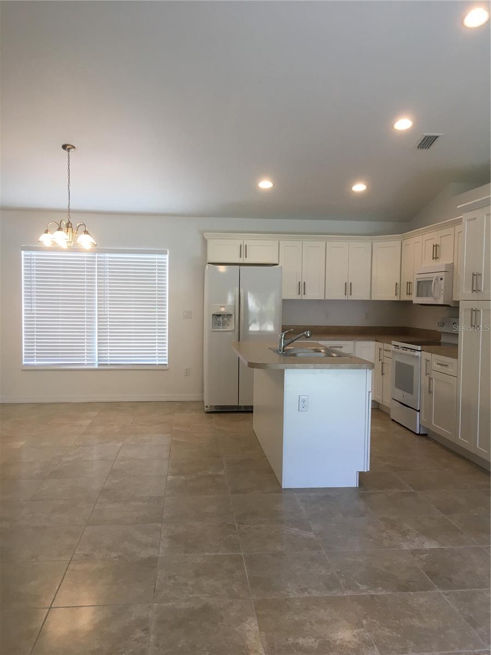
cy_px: 328
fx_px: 548
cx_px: 246
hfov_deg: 48.2
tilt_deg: -3.6
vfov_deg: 61.7
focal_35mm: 29
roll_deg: -0.8
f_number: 2.2
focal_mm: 4.15
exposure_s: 1/40
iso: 25
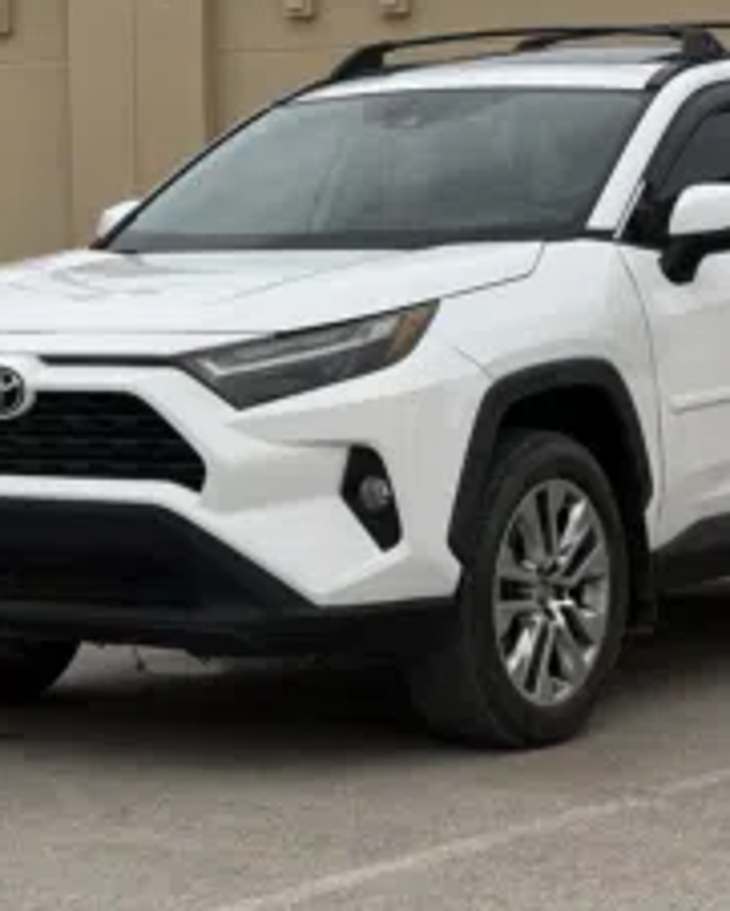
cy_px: 250
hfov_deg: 11.6
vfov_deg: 14.4
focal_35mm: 133
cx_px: 274
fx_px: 3589
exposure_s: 1/159
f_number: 2.8
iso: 25
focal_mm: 9
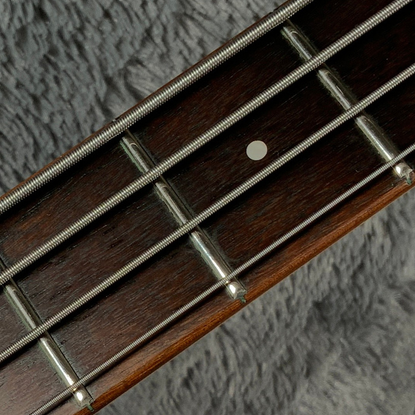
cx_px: 48
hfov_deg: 17.7
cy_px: 338
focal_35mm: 97
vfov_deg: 17.8
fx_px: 1316
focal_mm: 3
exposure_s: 1/104
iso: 20
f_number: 1.8
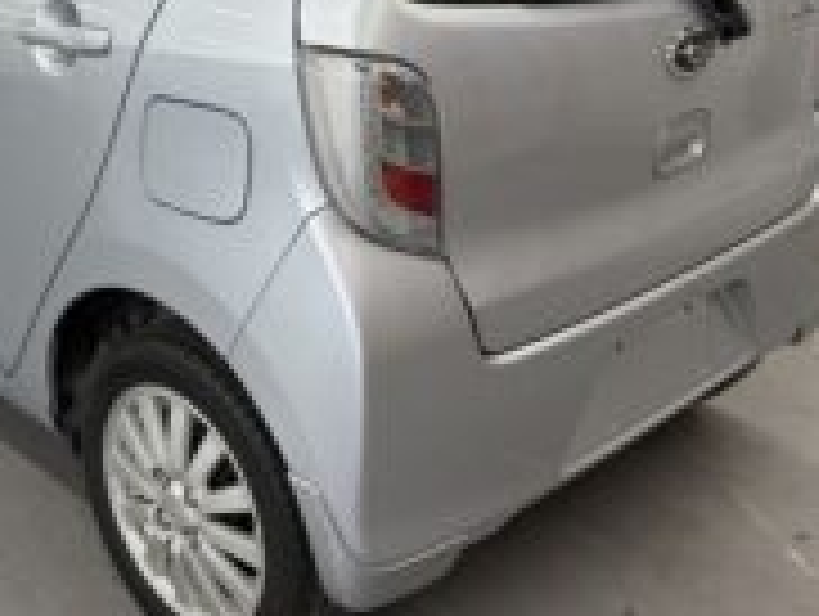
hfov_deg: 37.3
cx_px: 212
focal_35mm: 50
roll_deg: +0.6
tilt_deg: -19.1
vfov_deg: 29.0
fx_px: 1185
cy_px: 200
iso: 100
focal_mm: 5.96
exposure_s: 1/100
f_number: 1.6
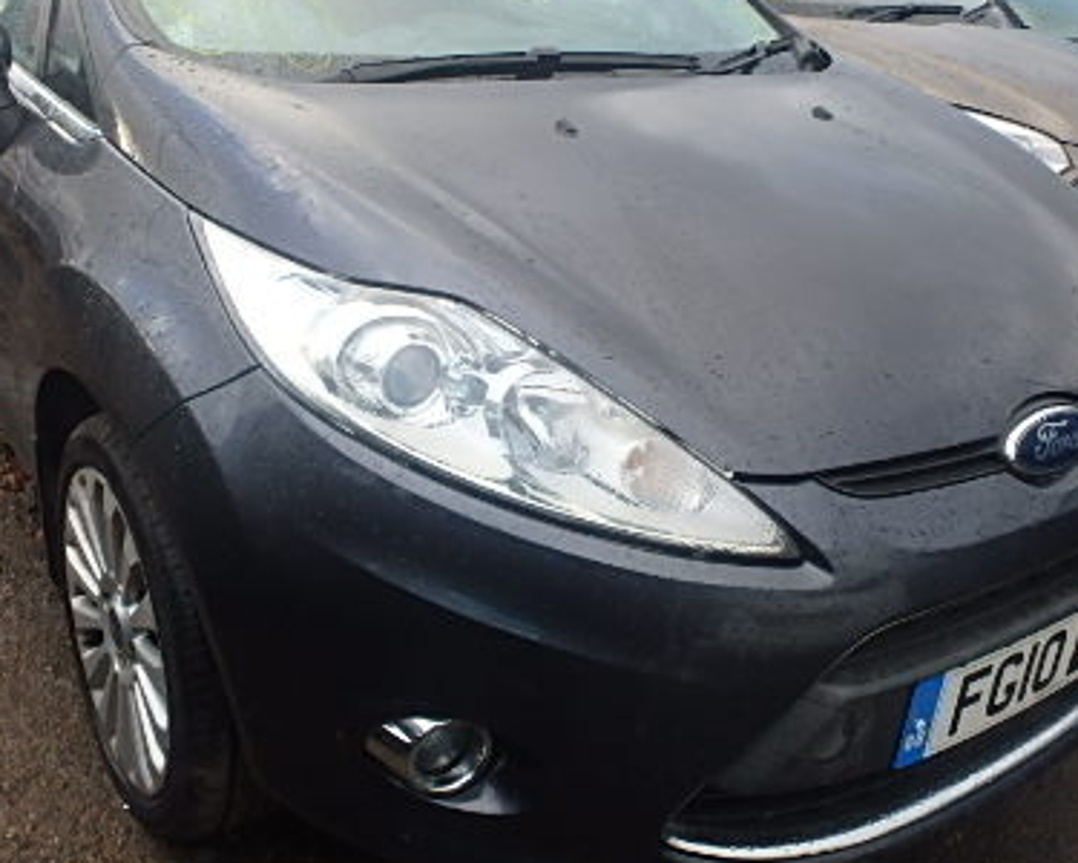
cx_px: 428
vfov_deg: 42.2
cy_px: 397
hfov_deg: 51.2
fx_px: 1117
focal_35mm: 35
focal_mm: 3.7
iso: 125
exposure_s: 1/160
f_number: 3.5
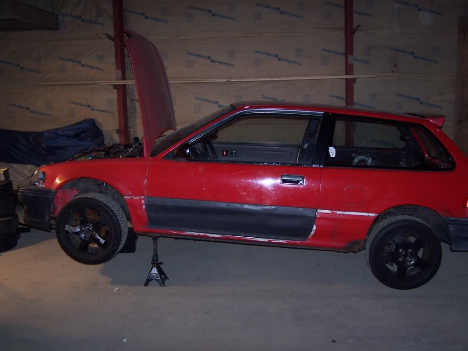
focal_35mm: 38
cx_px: 234
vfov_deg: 37.7
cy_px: 176
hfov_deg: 49.0
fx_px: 514
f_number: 2.8
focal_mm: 6.3
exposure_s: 1/60
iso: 140
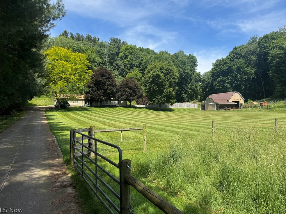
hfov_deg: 69.4
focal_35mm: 25
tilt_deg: +2.1
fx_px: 207
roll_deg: +1.2
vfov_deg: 54.9
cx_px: 142
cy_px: 103
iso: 80
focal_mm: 6.76
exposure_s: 1/2415
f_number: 1.78
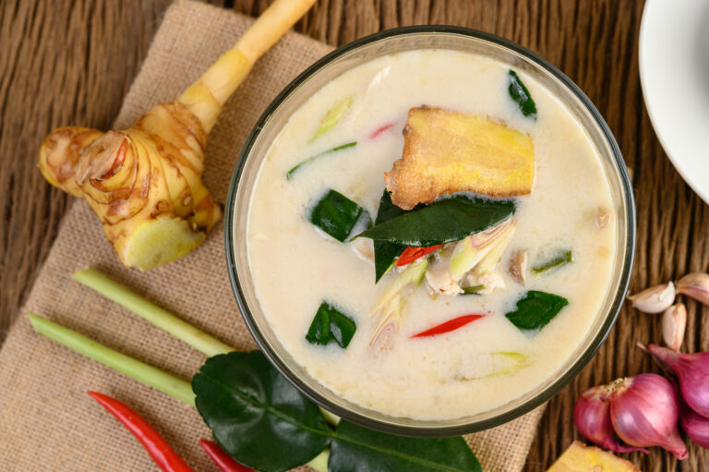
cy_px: 236
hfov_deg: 33.4
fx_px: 1181
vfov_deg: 22.6
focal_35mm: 60
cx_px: 354
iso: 100
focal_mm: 60
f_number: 6.3
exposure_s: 1/125
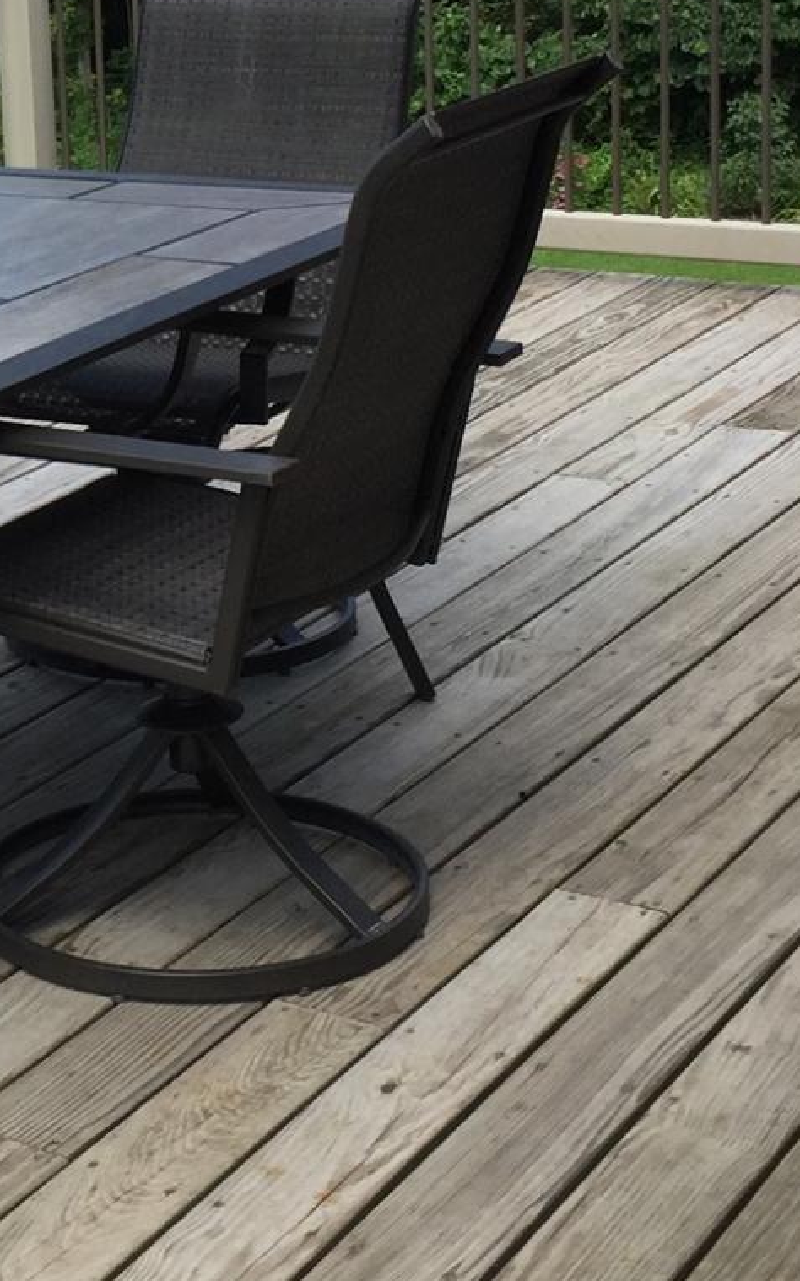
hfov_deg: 15.6
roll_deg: +1.9
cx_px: -100
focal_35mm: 81
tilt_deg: -11.0
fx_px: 2827
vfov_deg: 25.2
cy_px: 285
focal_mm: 4.15
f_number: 2.2
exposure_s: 1/898
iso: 32
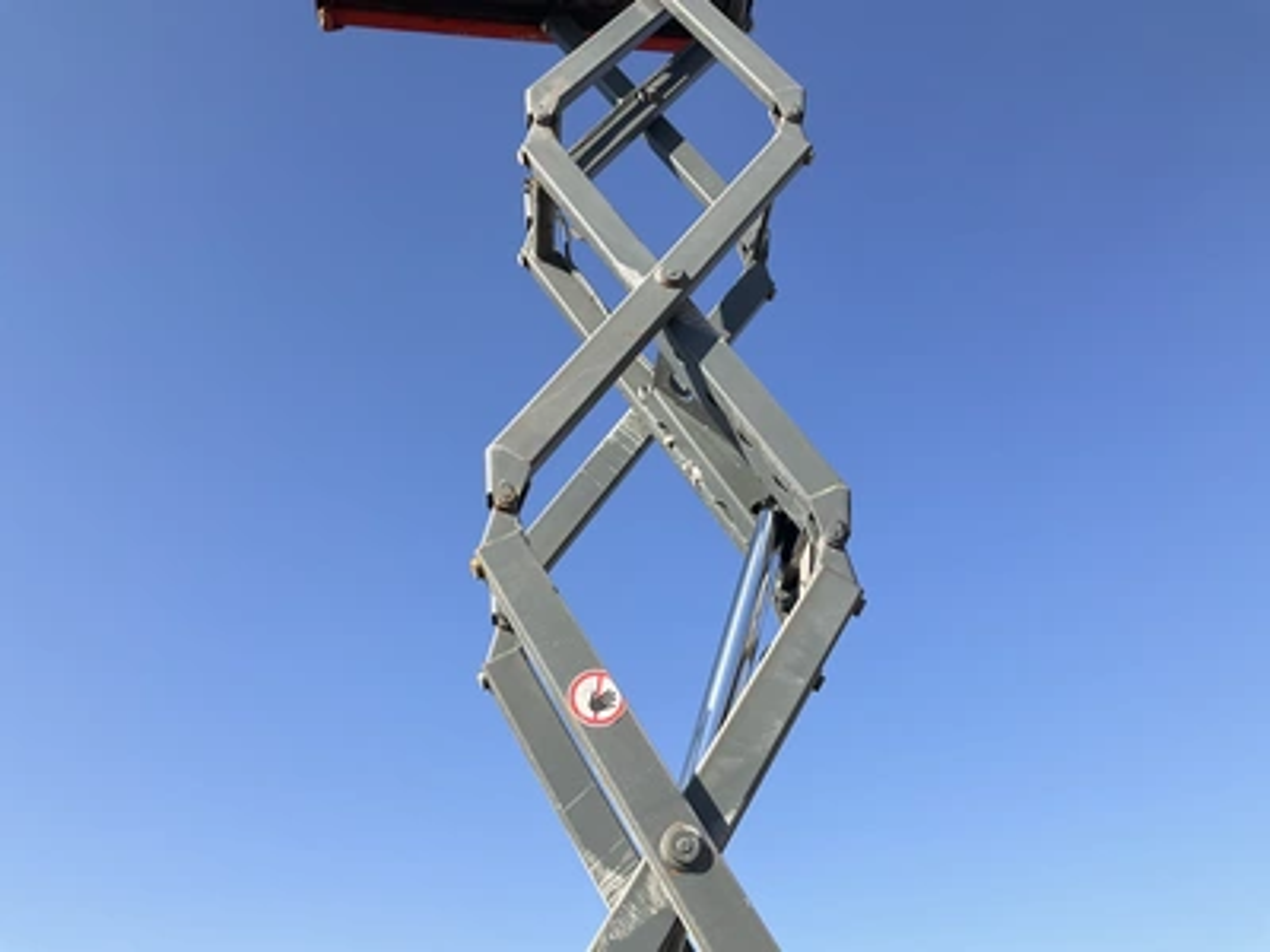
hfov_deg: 61.7
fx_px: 1064
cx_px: 635
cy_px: 476
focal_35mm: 29
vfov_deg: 48.2
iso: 25
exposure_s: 1/1377
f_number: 1.8
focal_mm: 3
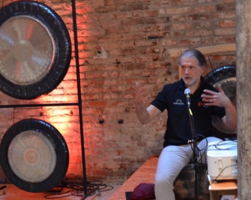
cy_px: 120
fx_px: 498
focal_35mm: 67
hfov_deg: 28.3
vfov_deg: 22.8
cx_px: 126
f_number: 4.8
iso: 3200
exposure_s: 1/13
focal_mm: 32
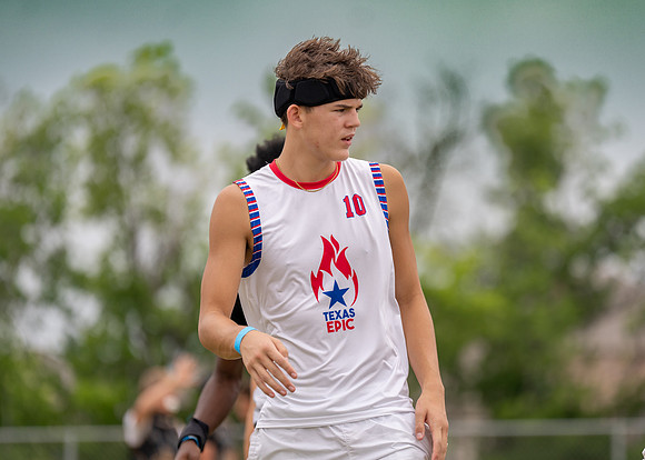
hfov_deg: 9.1
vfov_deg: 6.5
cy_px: 254
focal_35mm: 221
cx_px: 364
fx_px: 4053
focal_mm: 178
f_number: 2.8
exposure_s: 1/1600
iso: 100
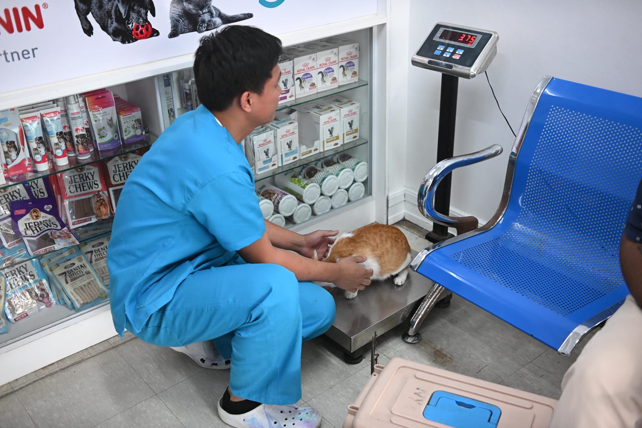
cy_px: 214
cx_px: 321
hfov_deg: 48.5
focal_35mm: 40
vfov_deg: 33.4
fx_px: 713
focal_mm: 40
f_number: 3.2
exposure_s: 1/125
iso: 1600
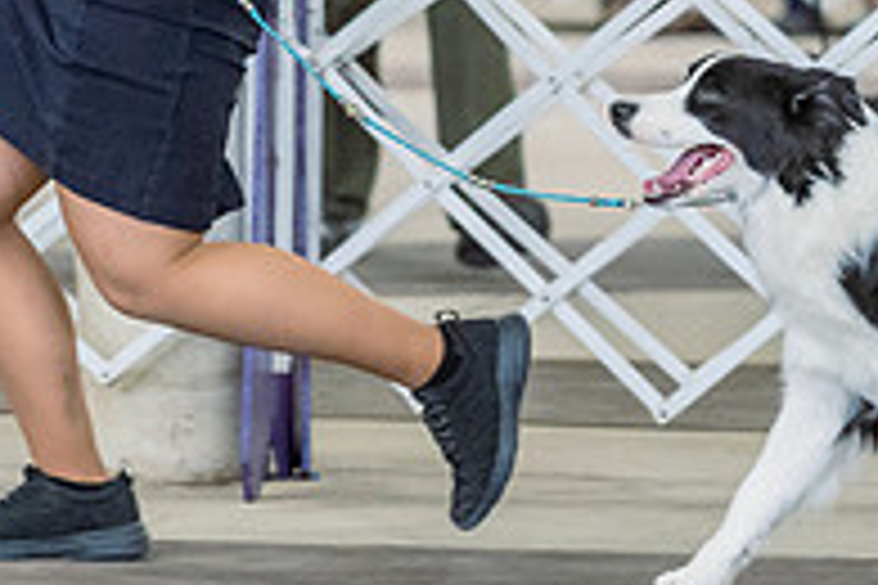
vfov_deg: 3.4
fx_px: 9926
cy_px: -142
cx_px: 815
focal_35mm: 407
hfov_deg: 5.1
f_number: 4
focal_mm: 137
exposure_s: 1/400
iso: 6400
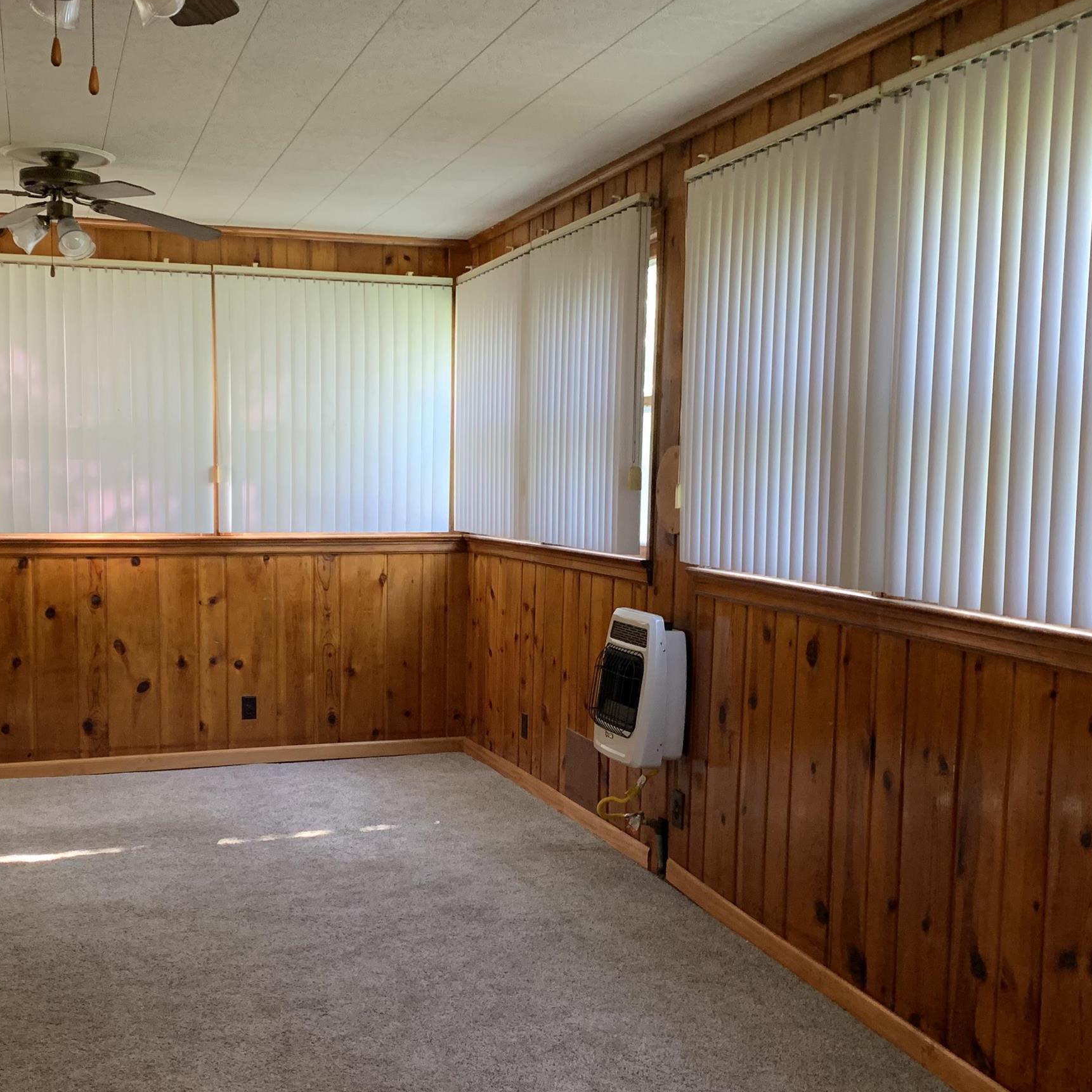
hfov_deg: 40.8
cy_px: 625
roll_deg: -0.9
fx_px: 1463
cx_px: 472
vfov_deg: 40.8
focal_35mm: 41
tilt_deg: -5.9
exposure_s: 1/60
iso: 200
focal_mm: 4.25
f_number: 1.8
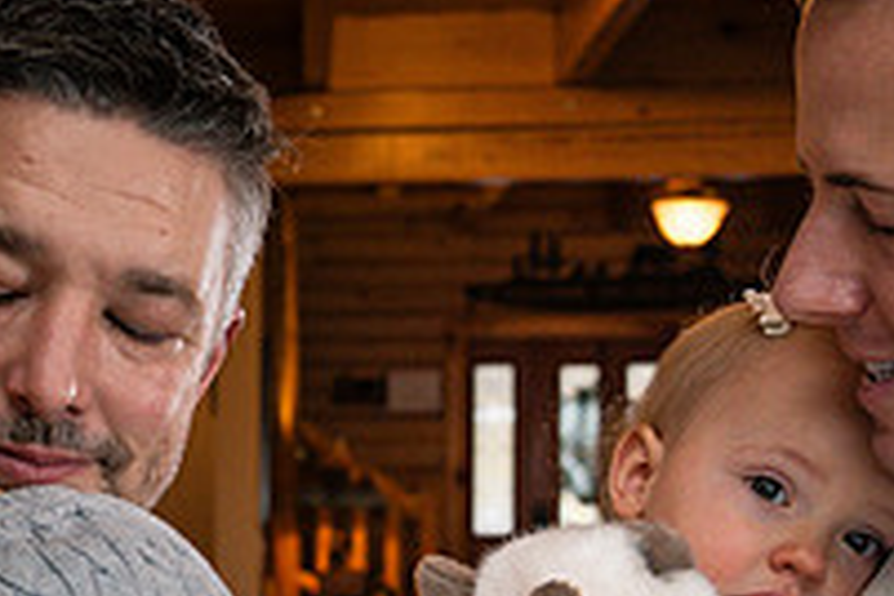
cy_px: 607
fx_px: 2011
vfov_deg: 16.5
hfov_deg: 24.2
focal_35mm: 81
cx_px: 58
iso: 800
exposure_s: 1/250
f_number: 4.5
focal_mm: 28
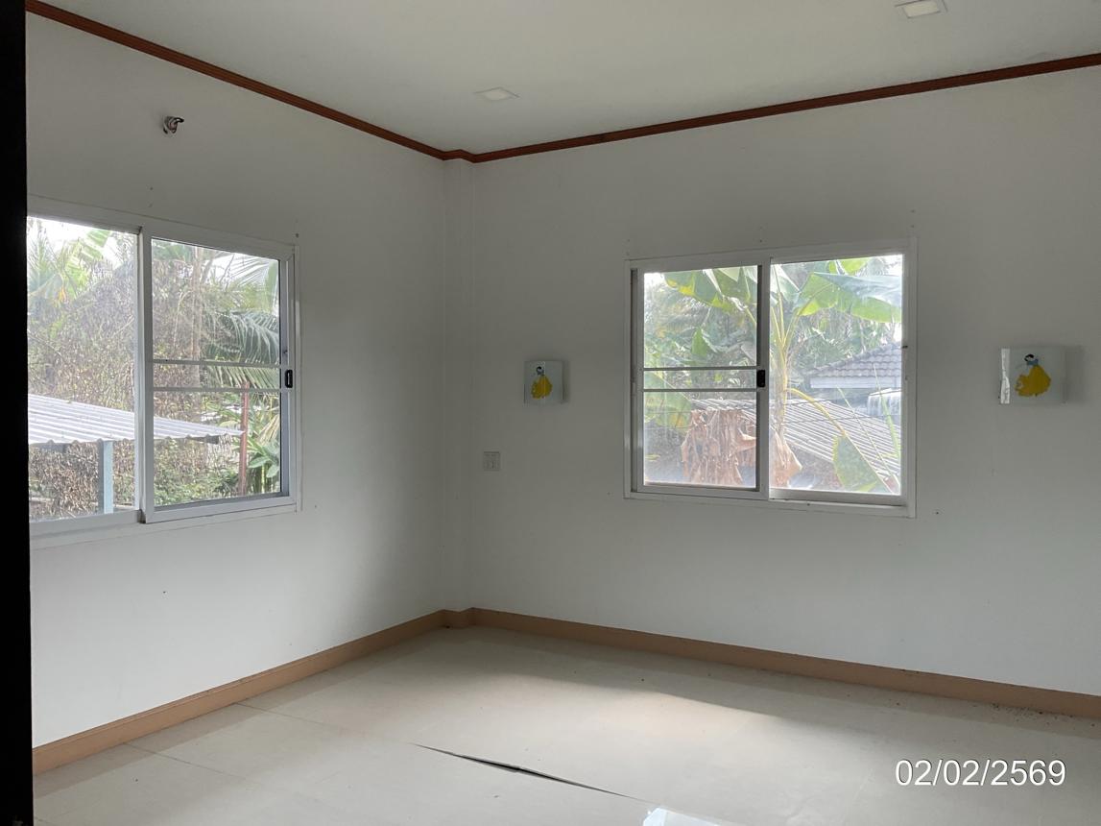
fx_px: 922
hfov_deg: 61.7
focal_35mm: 29
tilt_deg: -2.2
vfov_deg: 48.2
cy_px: 413
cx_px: 550
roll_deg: +0.3
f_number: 1.8
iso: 25
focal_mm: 3
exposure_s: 1/100
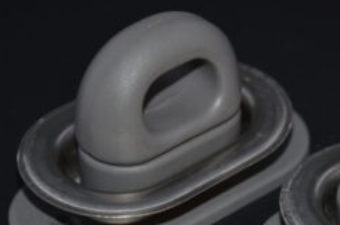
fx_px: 3033
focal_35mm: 322
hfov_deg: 6.4
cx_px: 262
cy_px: 170
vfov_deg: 4.2
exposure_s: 1/60
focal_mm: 105
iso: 800
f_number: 5.6
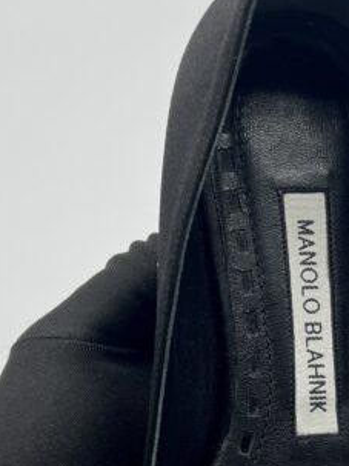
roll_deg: +0.1
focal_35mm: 88
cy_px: 424
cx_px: 291
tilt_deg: -18.2
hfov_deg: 16.6
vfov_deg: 21.7
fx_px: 1184
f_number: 1.5
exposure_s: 1/110
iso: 32
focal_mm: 5.7
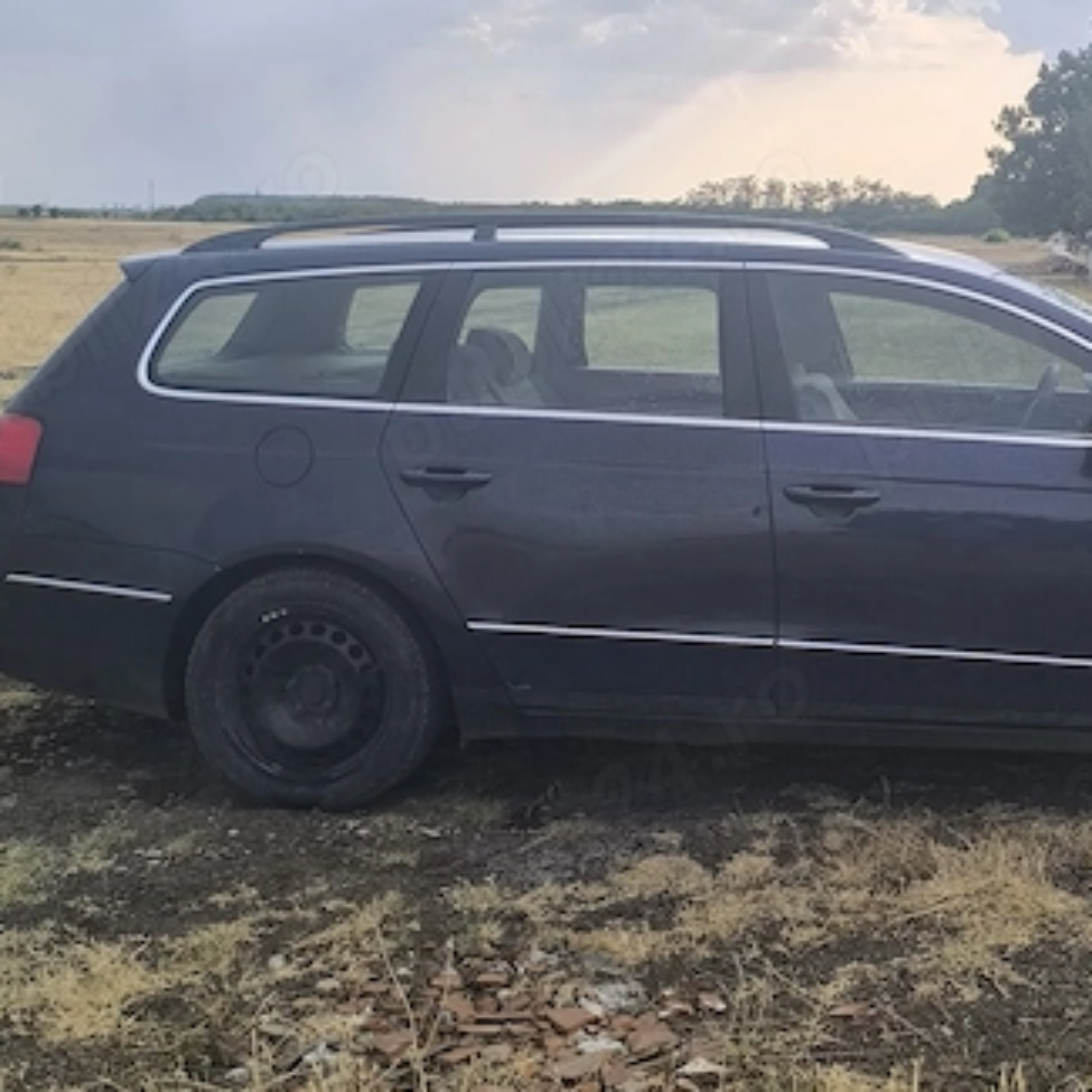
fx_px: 1785
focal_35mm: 50
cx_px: 830
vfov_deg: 33.9
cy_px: 420
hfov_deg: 33.3
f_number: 1.65
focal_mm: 6.14
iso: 50
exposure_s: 1/786
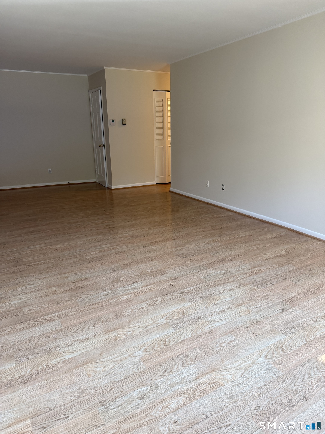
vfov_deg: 71.6
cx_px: 162
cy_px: 217
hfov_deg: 56.8
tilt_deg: -16.7
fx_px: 300
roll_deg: -0.2
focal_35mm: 24
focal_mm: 6.76
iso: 160
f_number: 1.78
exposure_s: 1/60
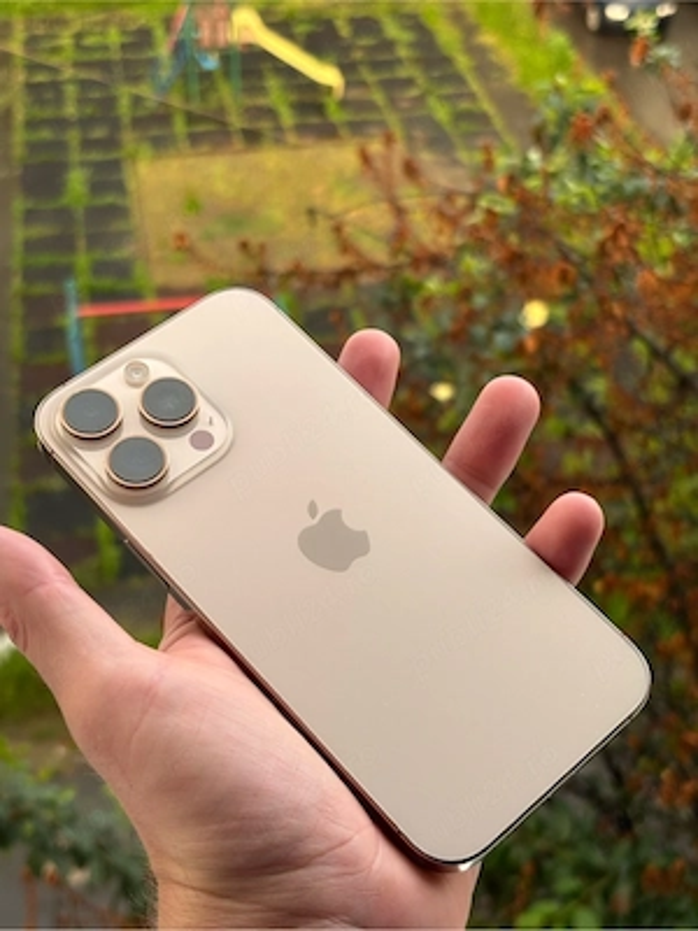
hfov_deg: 28.0
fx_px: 1398
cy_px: 466
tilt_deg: -37.1
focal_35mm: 52
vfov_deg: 36.8
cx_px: 349
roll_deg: -0.8
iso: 50
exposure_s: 1/69
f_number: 1.6
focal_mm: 5.96
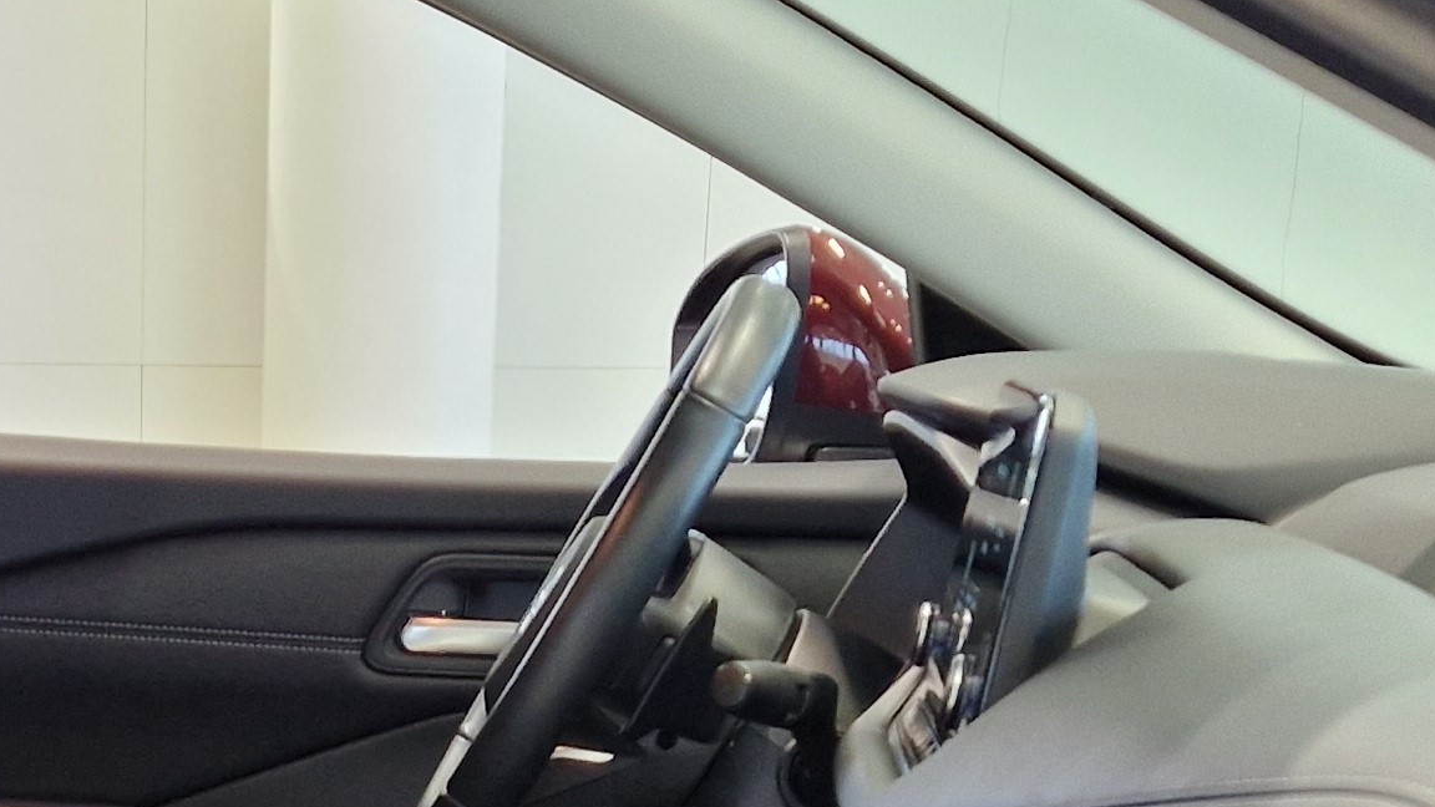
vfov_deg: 13.1
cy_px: 1219
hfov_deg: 23.7
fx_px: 3310
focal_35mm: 87
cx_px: 85
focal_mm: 5.4
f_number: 1.8
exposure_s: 1/100
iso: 200
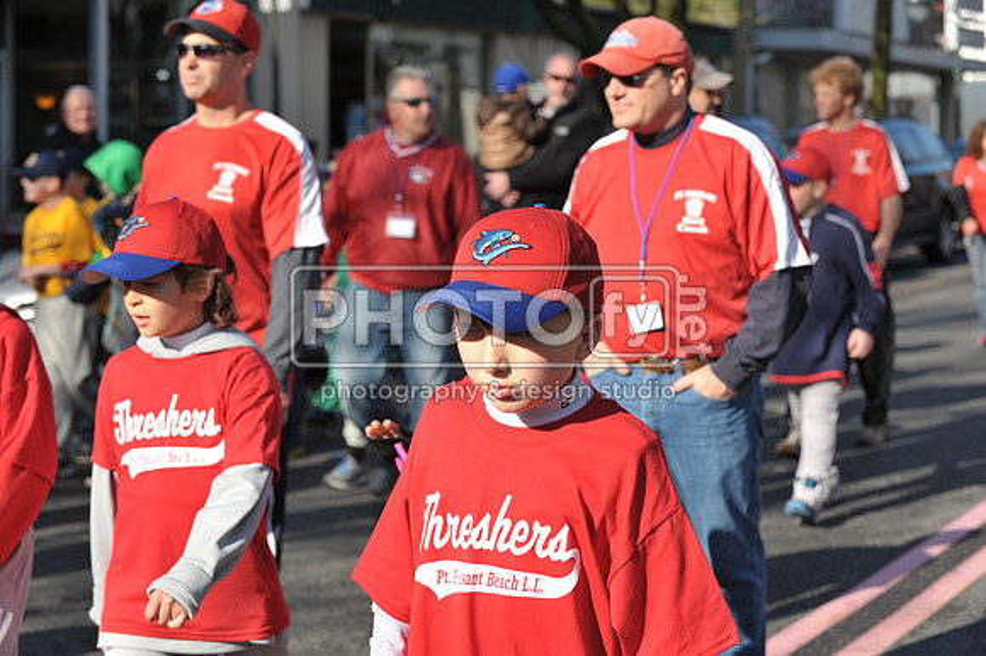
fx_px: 1916
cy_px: 328
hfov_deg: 28.9
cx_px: 493
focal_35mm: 70
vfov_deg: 19.4
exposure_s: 1/1250
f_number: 5.6
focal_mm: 70
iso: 400
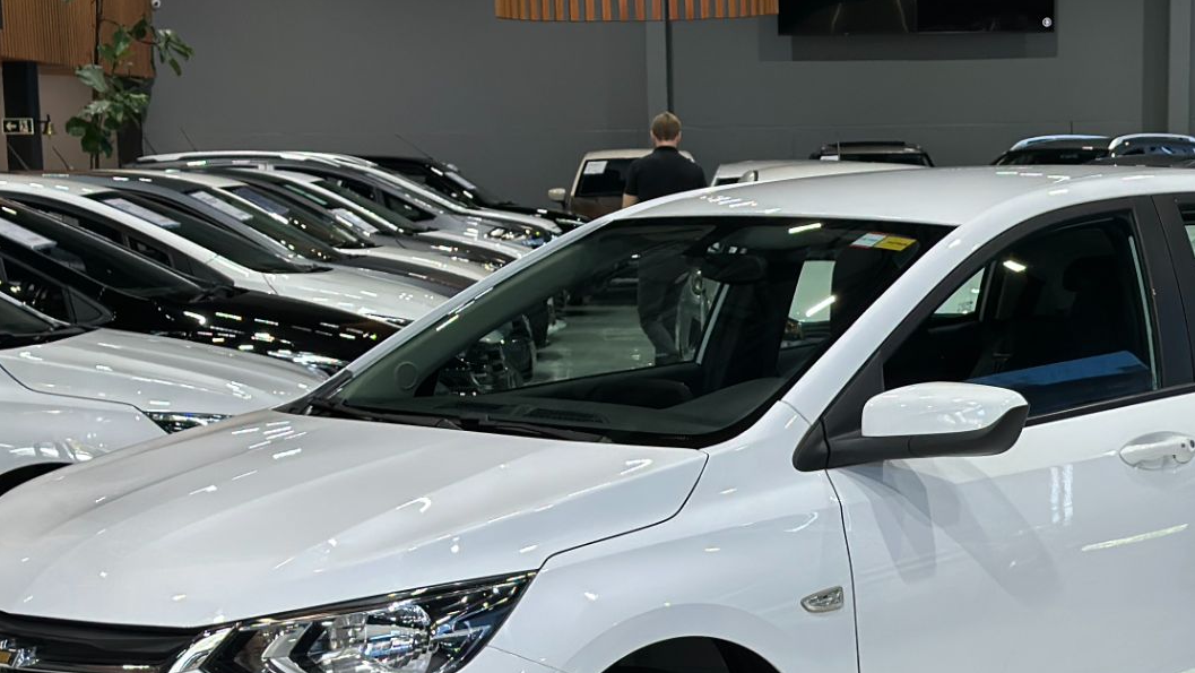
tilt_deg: -8.9
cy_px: 612
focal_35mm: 95
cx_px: 774
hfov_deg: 22.4
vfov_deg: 12.6
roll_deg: +0.6
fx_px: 3011
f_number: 1.78
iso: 100
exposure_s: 1/120
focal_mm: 6.86
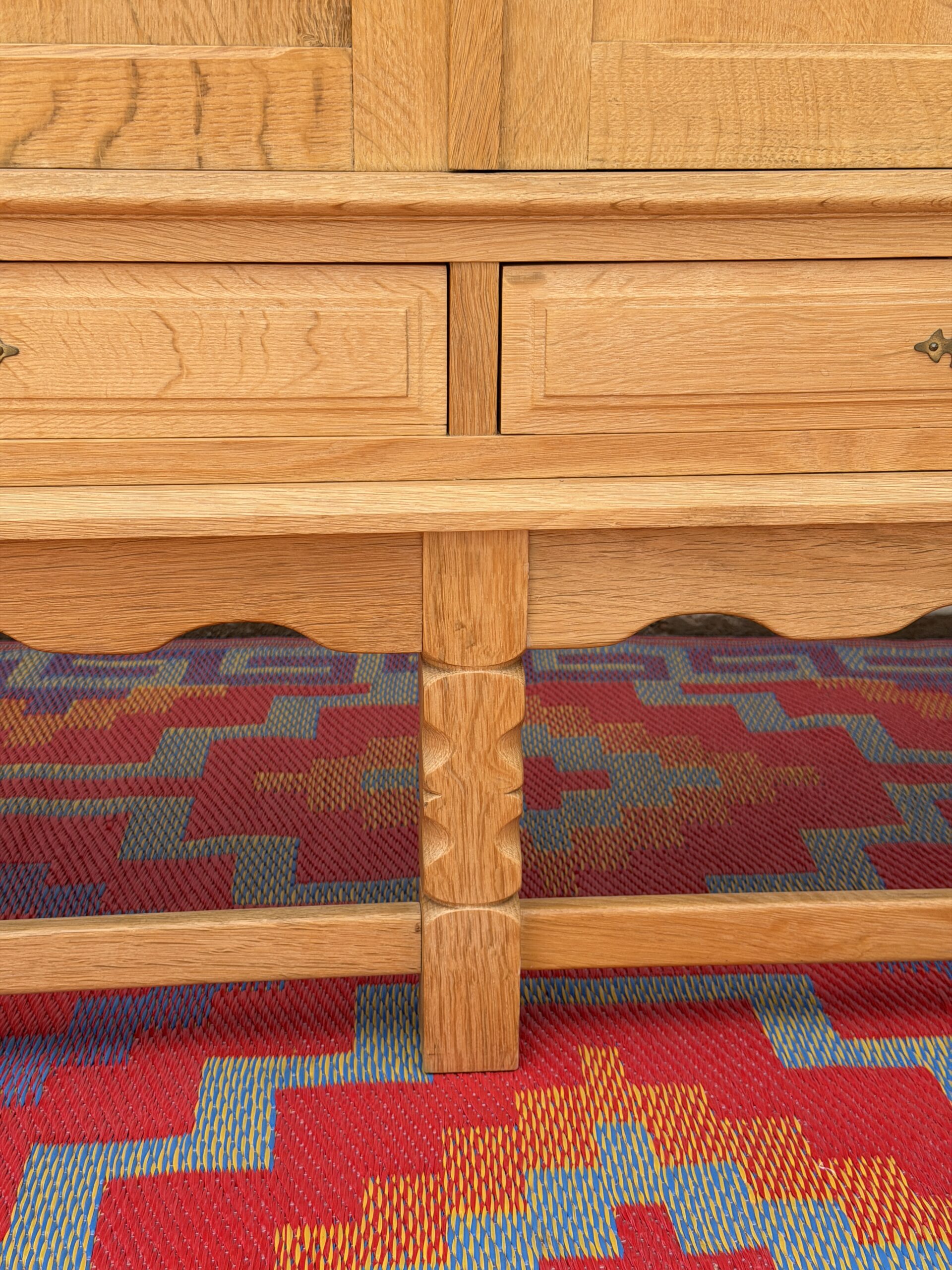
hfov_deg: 30.3
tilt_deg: -13.3
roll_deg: -0.9
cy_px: 635
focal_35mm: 48
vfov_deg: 39.7
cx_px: 476
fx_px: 1760
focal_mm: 6.76
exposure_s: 1/794
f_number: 1.78
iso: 64
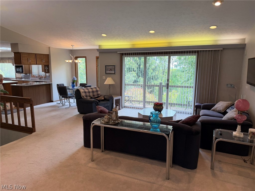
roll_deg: +0.2
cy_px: 96
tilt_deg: -8.3
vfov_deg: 56.8
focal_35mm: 24
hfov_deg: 71.6
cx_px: 128
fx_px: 177
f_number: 1.78
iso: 80
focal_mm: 6.76
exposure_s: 1/120
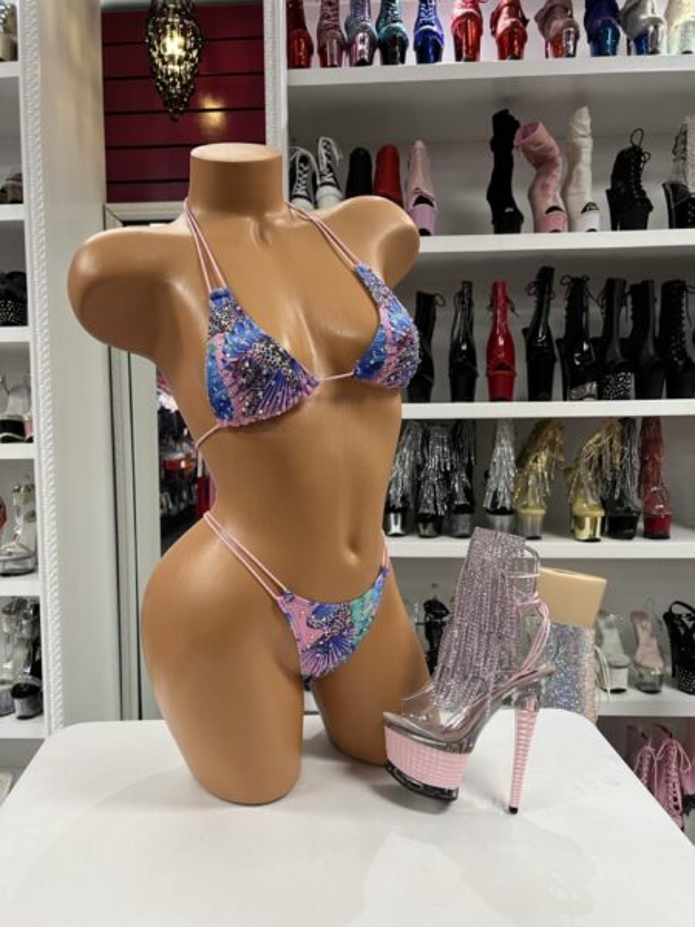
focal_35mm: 26
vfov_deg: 67.3
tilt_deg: -3.4
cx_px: 348
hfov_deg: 53.1
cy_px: 464
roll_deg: +1.5
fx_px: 696
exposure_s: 1/60
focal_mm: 5.7
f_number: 1.5
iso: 125
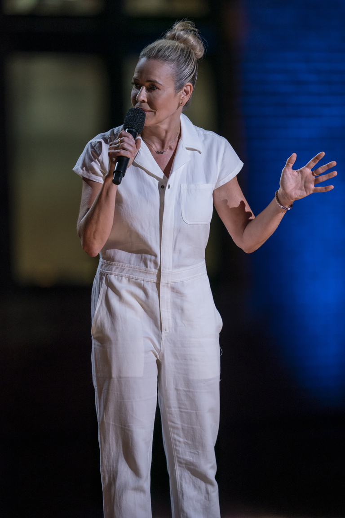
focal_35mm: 400
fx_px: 5750
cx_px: 172
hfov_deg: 3.4
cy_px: 259
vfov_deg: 5.2
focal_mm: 400
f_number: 2.8
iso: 2000
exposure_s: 1/200
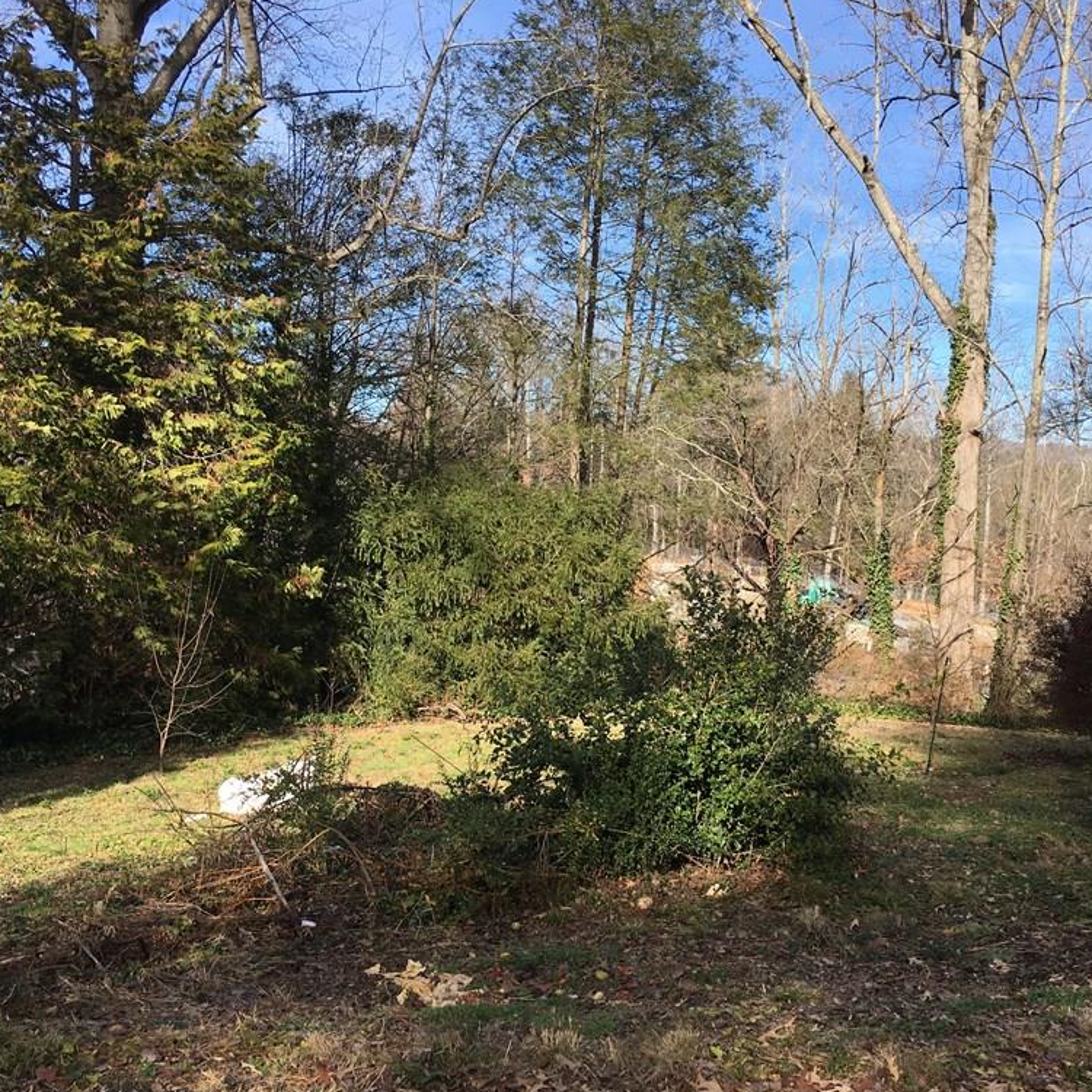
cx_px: 547
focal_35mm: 35
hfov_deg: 47.2
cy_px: 542
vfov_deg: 47.2
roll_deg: -1.6
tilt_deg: -2.2
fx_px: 1249
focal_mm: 4.15
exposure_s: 1/818
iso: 25
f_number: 2.2
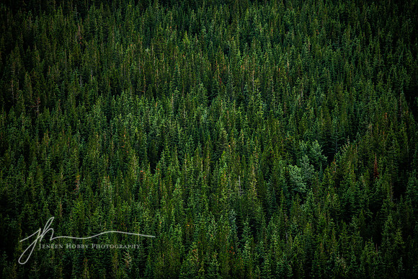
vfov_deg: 7.9
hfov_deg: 11.7
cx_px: 209
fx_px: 2032
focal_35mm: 175
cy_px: 140
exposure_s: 1/125
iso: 64
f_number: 2.8
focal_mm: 175
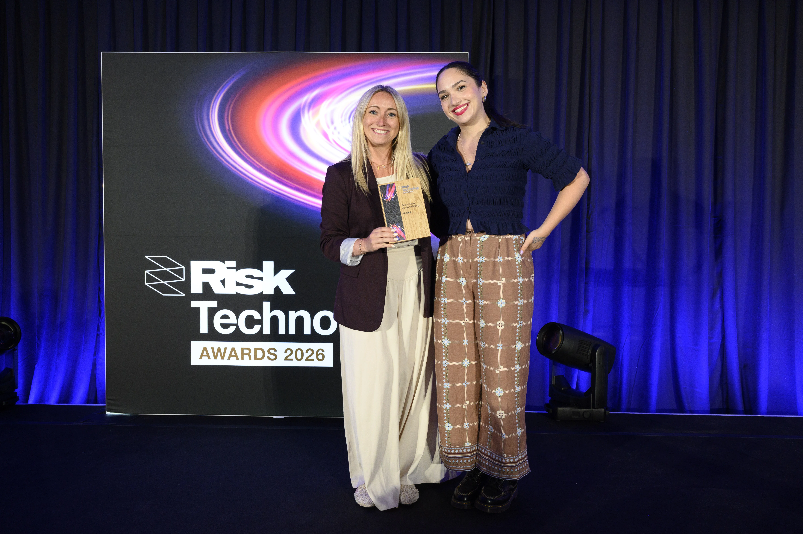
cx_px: 402
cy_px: 267
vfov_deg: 43.6
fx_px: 669
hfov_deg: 62.0
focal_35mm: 30
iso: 3200
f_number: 5.6
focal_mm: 30
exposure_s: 1/125
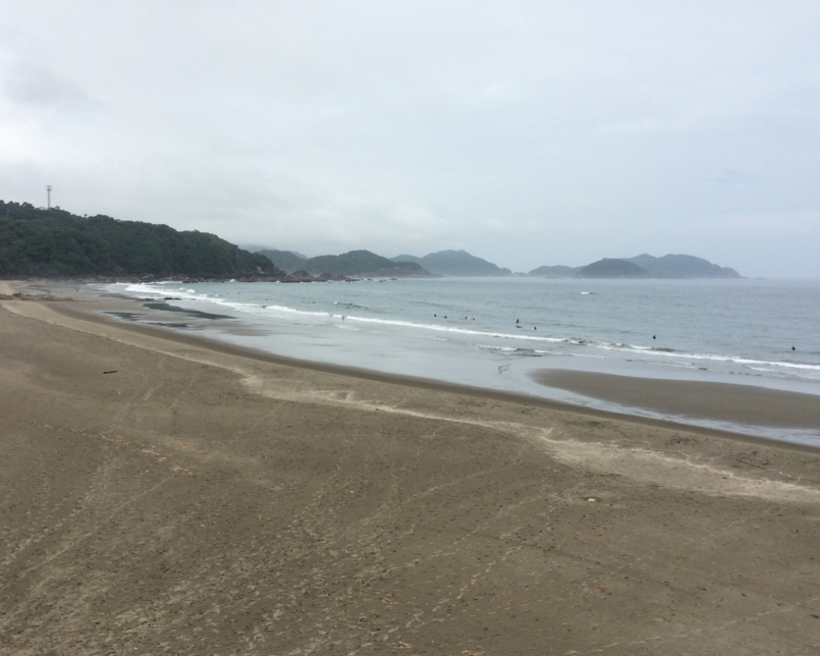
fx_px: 874
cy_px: 316
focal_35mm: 36
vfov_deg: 41.1
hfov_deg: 50.2
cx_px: 383
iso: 32
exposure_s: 1/4115
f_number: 2.2
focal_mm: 4.15
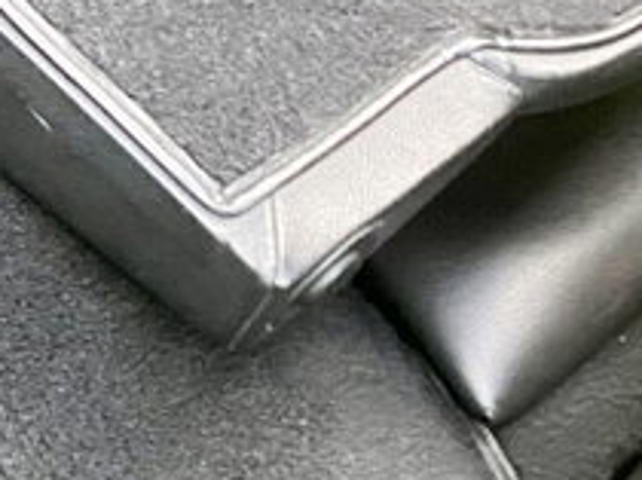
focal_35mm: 127
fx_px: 2353
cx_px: -434
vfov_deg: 11.5
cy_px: -64
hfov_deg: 14.1
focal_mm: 4.25
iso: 500
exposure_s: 1/51
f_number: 1.8
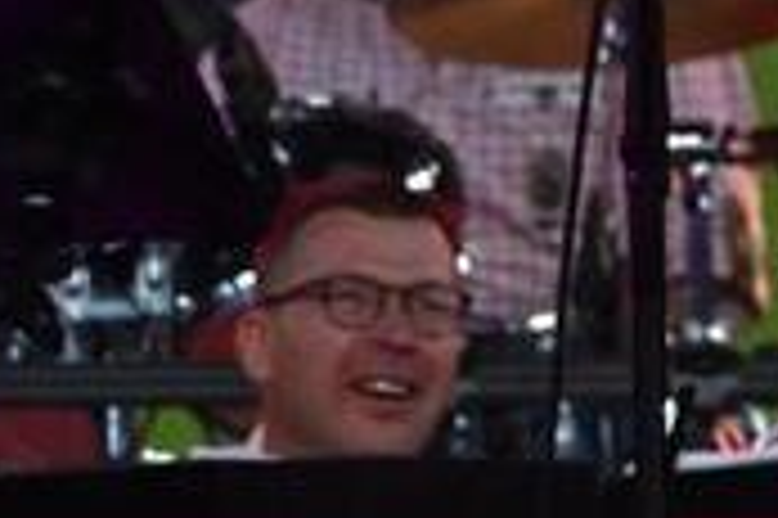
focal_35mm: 776
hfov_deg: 2.6
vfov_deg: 1.8
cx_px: 1817
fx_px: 16754
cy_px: -254
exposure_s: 1/250
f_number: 4.8
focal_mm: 135
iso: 1600
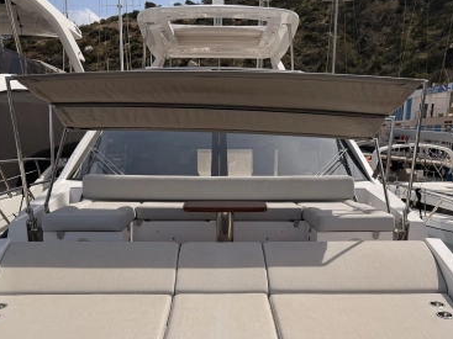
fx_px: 471
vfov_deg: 38.7
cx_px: 227
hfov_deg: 51.4
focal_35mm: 36
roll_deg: -0.3
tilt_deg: -14.4
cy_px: 248
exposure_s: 1/11905
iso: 80
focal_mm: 6.76
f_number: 1.78
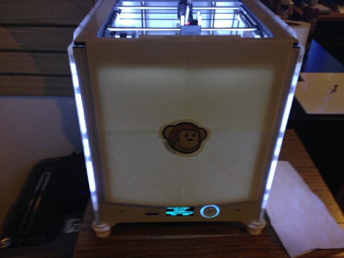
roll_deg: -0.3
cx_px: 172
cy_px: 129
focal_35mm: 33
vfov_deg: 43.0
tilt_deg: -34.7
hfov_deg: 55.3
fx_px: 328
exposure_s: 1/20
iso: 160
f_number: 2.4
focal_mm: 4.12
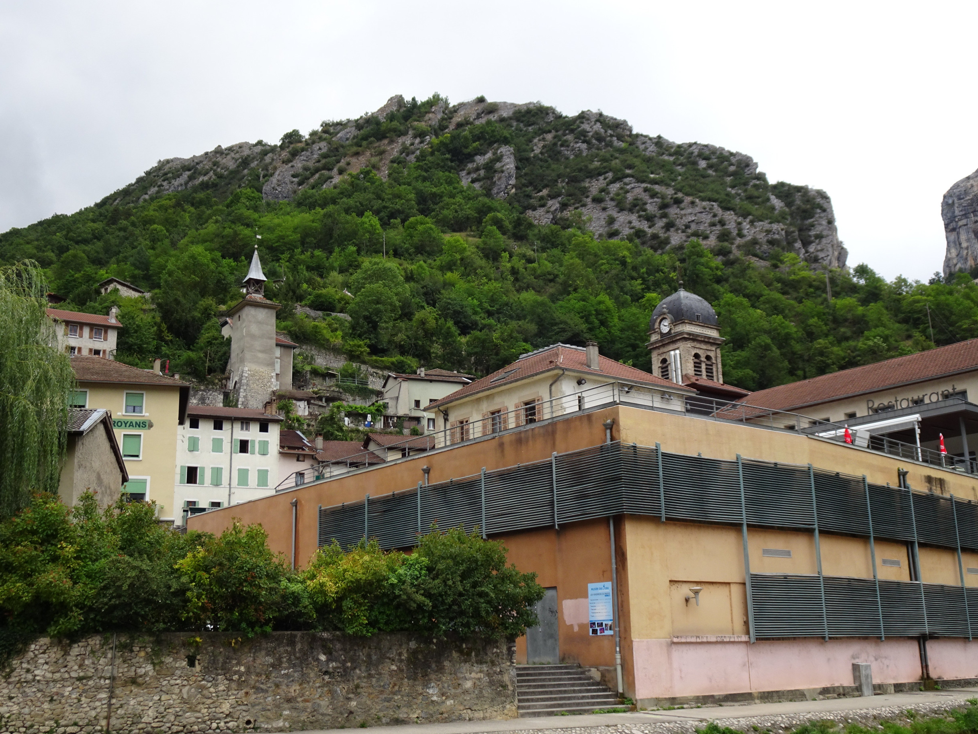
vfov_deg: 37.7
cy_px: 369
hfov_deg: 49.0
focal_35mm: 38
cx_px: 485
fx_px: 1074
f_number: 4
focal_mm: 6.37
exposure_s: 1/250
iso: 80
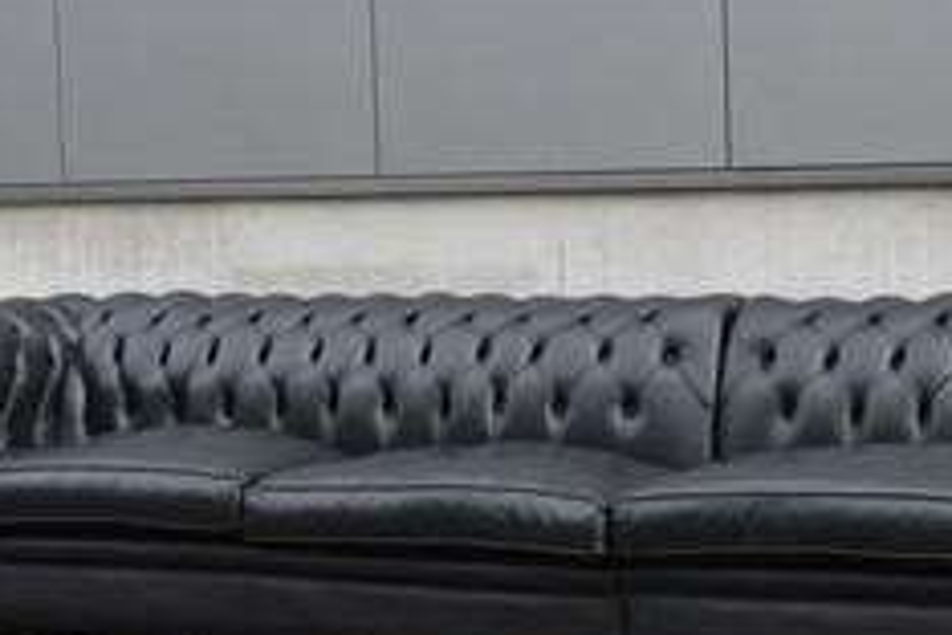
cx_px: 763
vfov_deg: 14.4
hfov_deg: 21.2
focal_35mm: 95
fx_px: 2514
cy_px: 348
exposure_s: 1/160
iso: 200
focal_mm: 29
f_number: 6.3
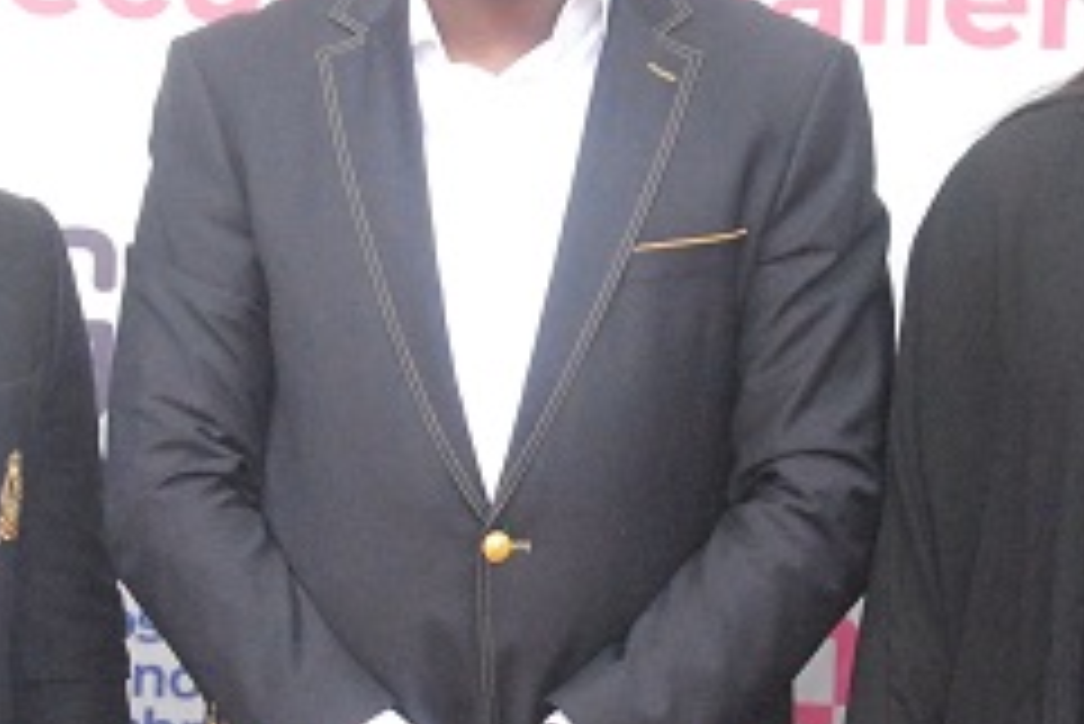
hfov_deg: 11.0
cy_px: 468
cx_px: 576
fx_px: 5634
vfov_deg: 7.4
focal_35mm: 187
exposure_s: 1/400
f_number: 7.1
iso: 1600
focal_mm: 34
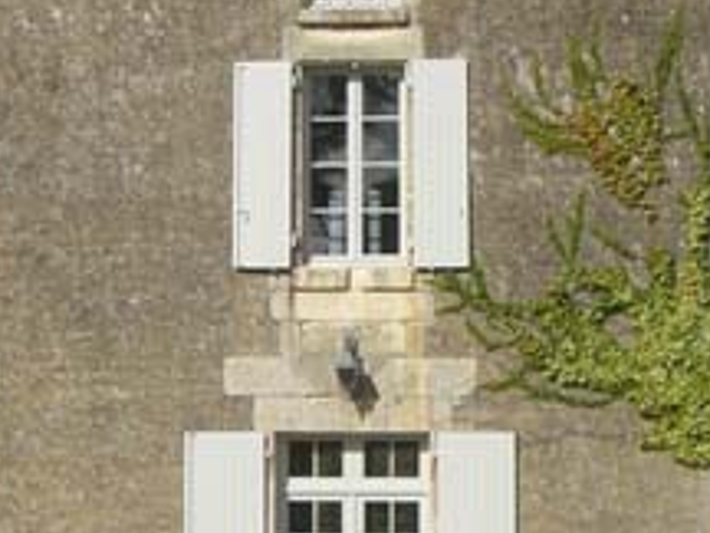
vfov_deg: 10.5
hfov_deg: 14.0
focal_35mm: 141
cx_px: 276
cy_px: 286
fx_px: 2892
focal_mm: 6.2
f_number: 4.3
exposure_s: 1/1000
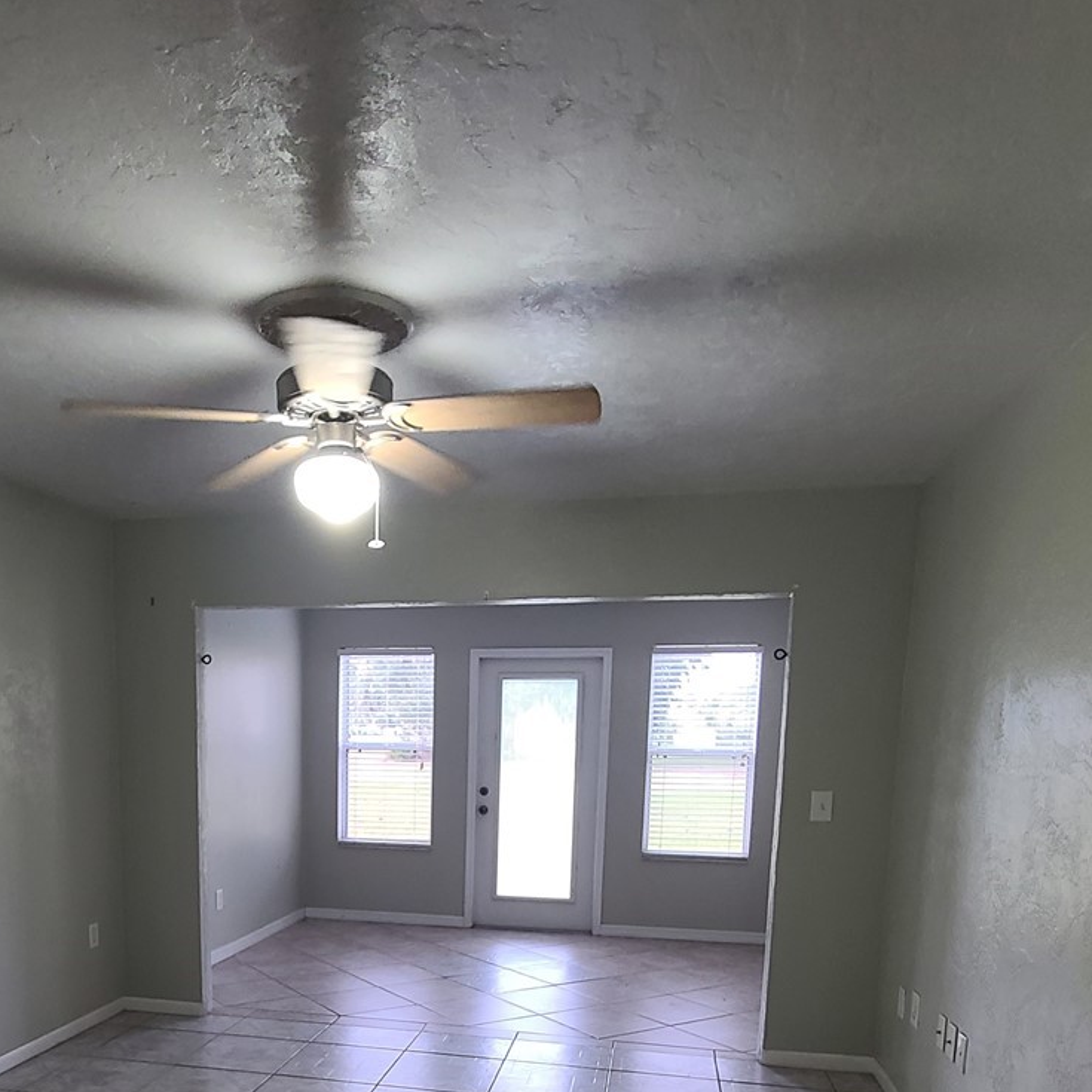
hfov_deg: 62.1
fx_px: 892
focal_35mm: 25
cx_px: 415
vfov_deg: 57.9
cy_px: 881
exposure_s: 1/60
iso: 250
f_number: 2.2
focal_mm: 2.2
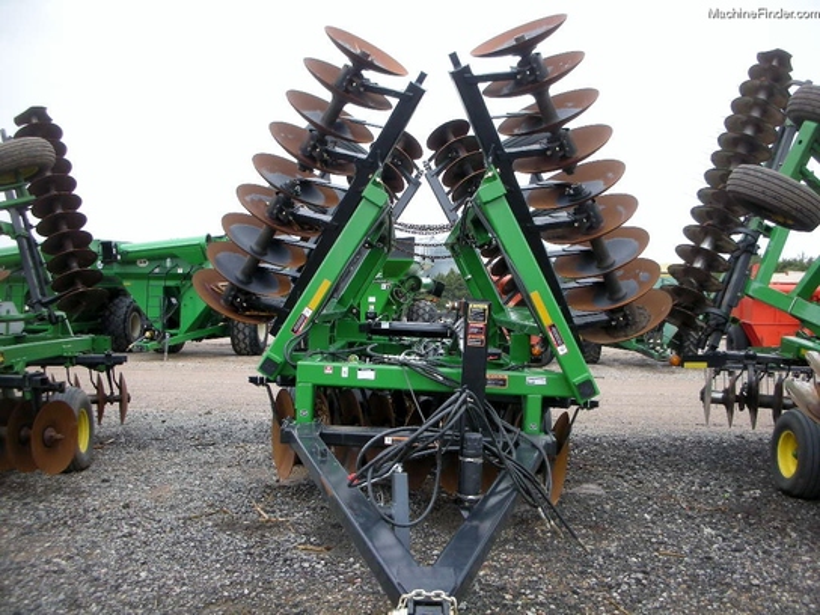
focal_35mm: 35
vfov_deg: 40.7
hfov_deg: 52.6
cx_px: 410
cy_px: 308
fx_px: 829
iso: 50
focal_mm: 5.8
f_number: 2.8
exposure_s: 1/128
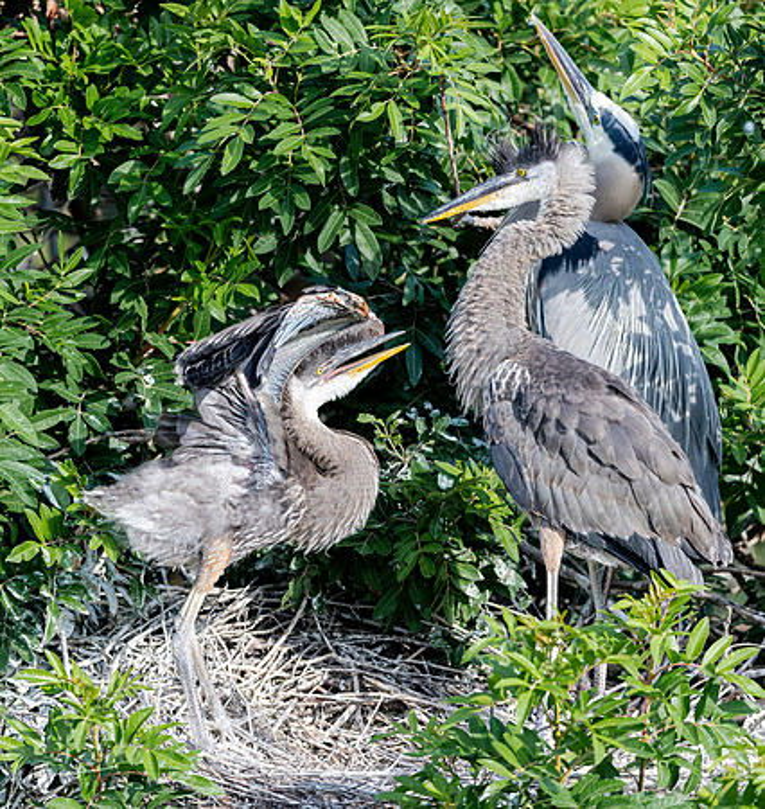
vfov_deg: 2.3
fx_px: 20204
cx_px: 268
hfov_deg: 2.2
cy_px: 404
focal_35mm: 786
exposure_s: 1/2000
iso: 640
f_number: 4
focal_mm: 600
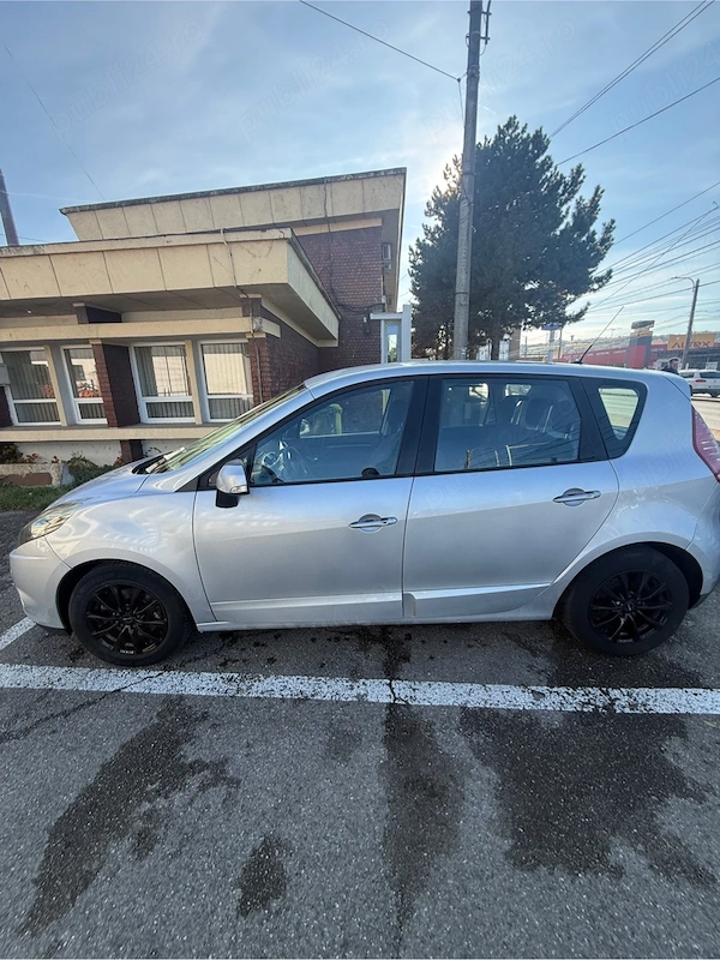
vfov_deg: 102.1
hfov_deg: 85.7
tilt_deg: -18.8
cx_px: 360
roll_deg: +1.3
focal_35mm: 14
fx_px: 388
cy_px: 480
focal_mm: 2.22
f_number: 2.2
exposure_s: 1/545
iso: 64
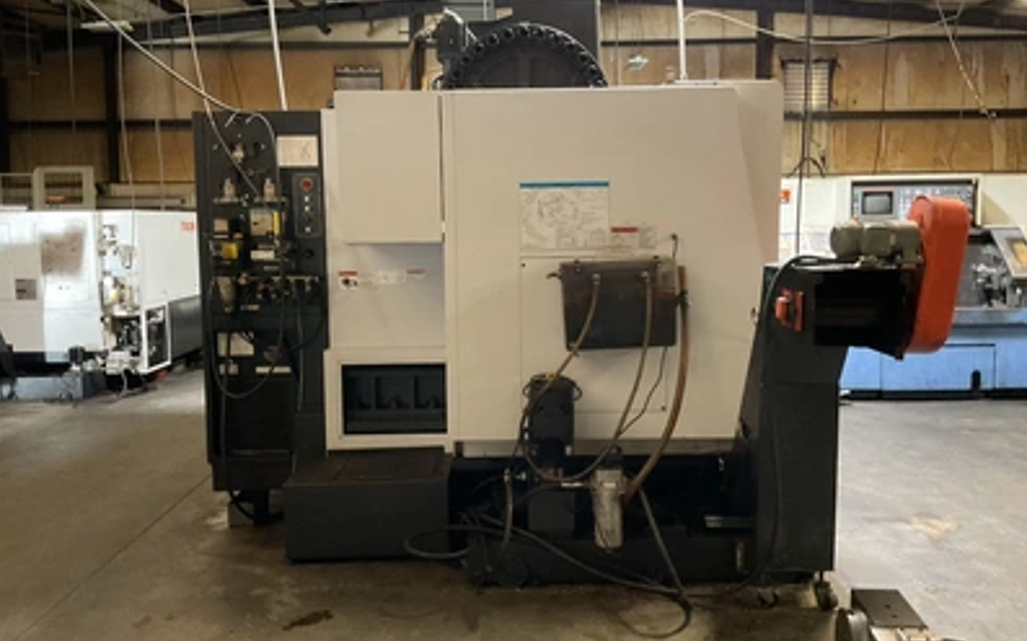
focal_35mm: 31
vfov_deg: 40.6
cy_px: 295
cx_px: 512
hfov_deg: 61.2
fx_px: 868
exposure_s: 1/30
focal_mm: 3
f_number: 1.8
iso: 500
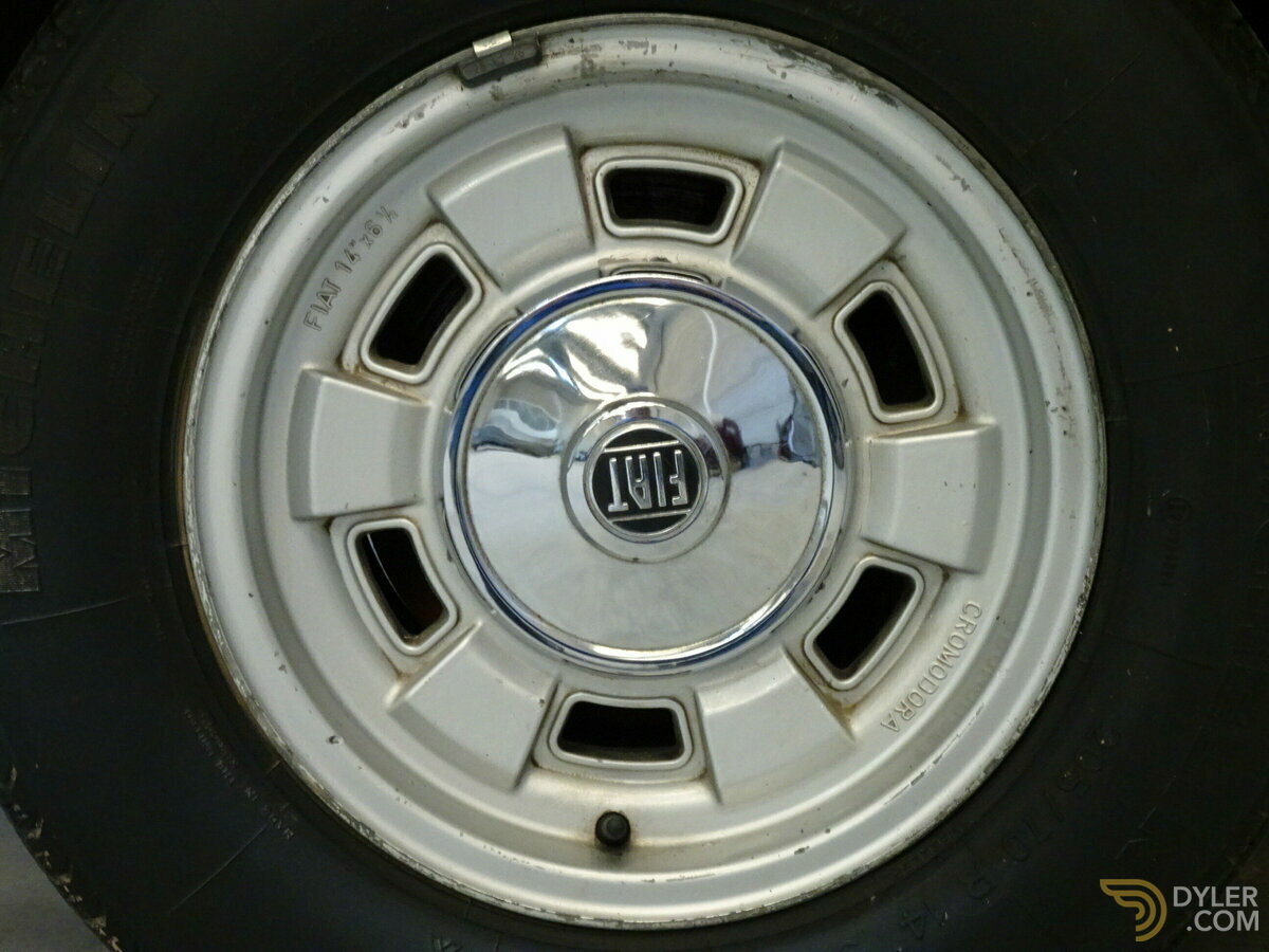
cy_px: 476
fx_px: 1980
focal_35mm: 54
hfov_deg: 35.5
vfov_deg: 27.0
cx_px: 634
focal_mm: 9.18
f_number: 4.5
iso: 800
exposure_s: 1/13
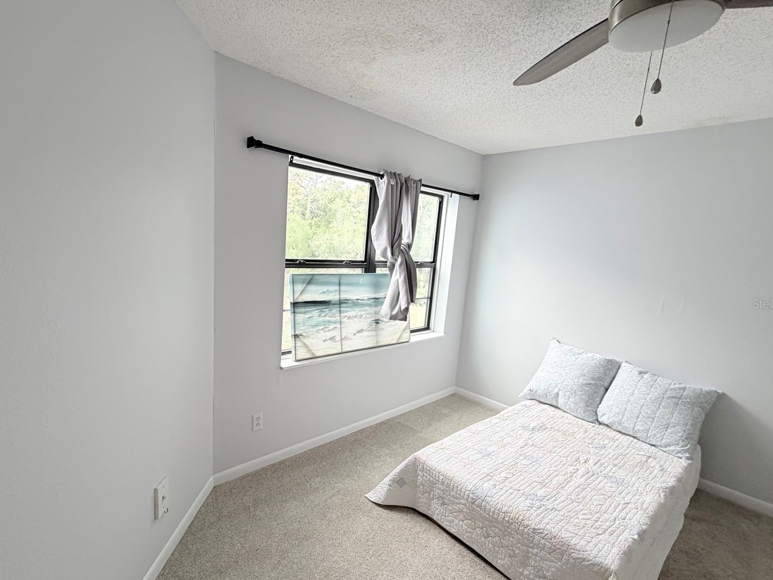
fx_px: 380
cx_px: 339
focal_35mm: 17
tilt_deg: -9.3
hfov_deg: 90.6
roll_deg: -4.5
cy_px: 304
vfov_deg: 74.7
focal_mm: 2.22
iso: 250
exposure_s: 1/120
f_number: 2.2
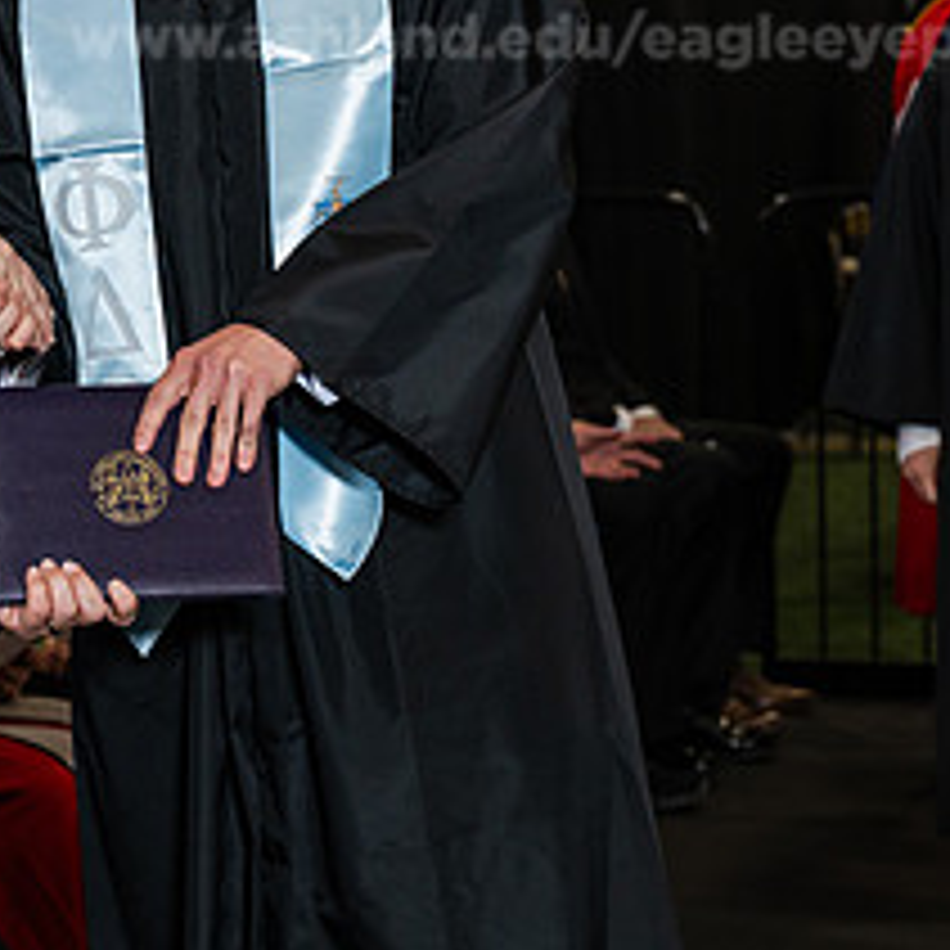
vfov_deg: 12.0
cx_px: -135
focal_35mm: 145
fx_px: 4502
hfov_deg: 11.8
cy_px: 133
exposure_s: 1/200
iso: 1250
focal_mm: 62
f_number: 5
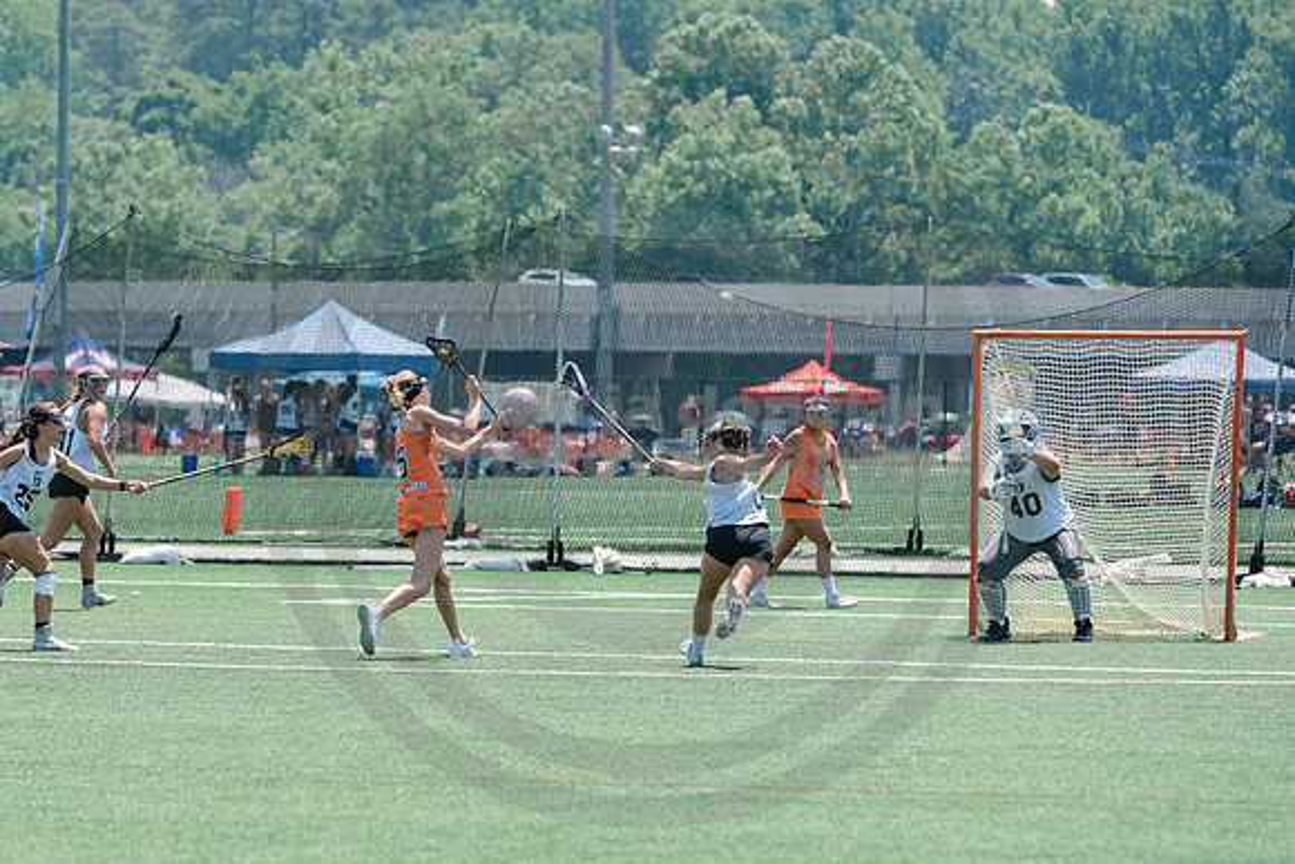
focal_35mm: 302
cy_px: 432
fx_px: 10880
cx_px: 342
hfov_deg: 6.8
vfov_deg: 4.5
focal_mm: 200
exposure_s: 1/1600
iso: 400
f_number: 5
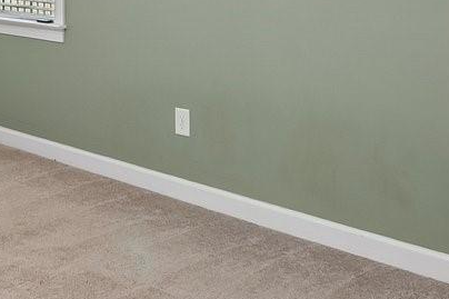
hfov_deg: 26.0
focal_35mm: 71
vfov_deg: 18.1
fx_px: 885
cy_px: -73
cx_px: -60
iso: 200
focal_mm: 14
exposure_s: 1/6
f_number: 8
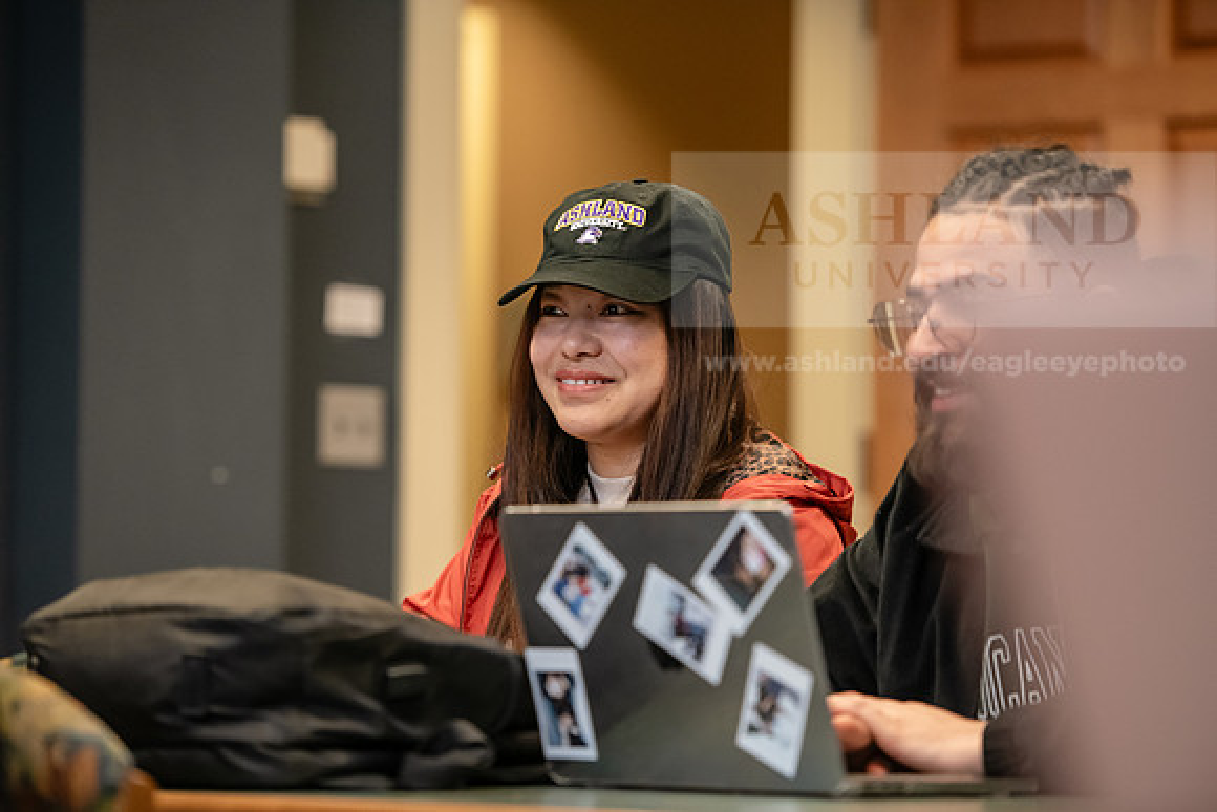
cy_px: 406
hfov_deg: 14.2
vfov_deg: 9.5
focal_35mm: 145
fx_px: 4903
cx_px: 608
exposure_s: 1/200
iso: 2000
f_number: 3.2
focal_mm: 145
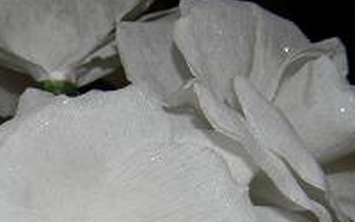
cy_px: 245
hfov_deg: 23.4
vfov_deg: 14.7
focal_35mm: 87
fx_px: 842
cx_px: 66
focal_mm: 7.3
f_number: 7.6
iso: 200
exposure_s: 1/30
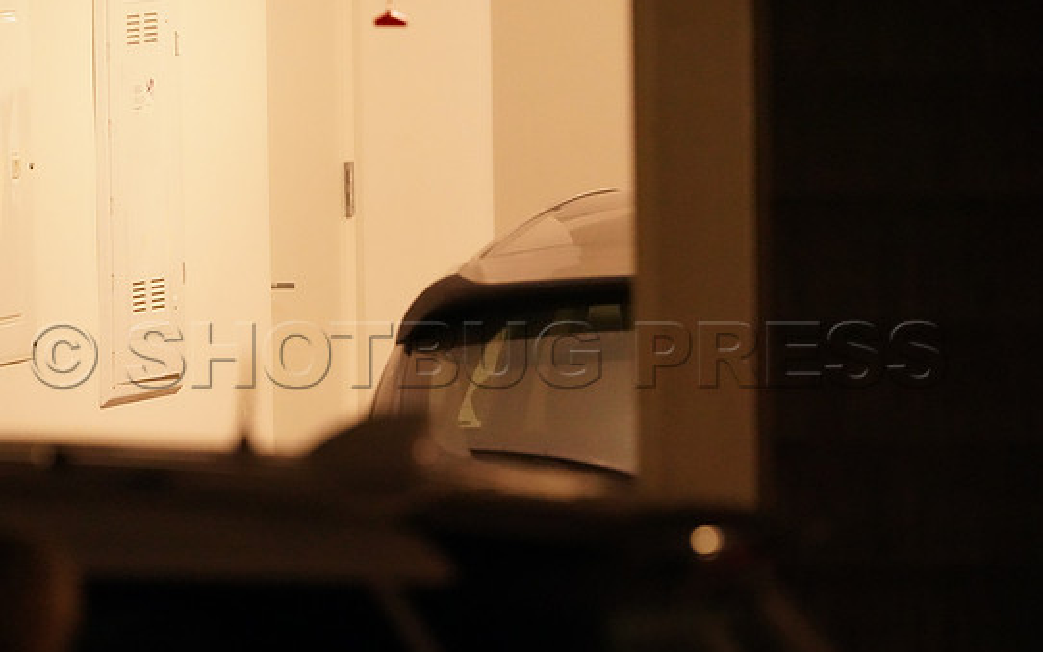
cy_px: 336
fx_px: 18622
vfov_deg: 2.0
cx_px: 496
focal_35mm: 655
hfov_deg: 3.2
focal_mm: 600
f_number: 5.6
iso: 20000
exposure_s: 1/60
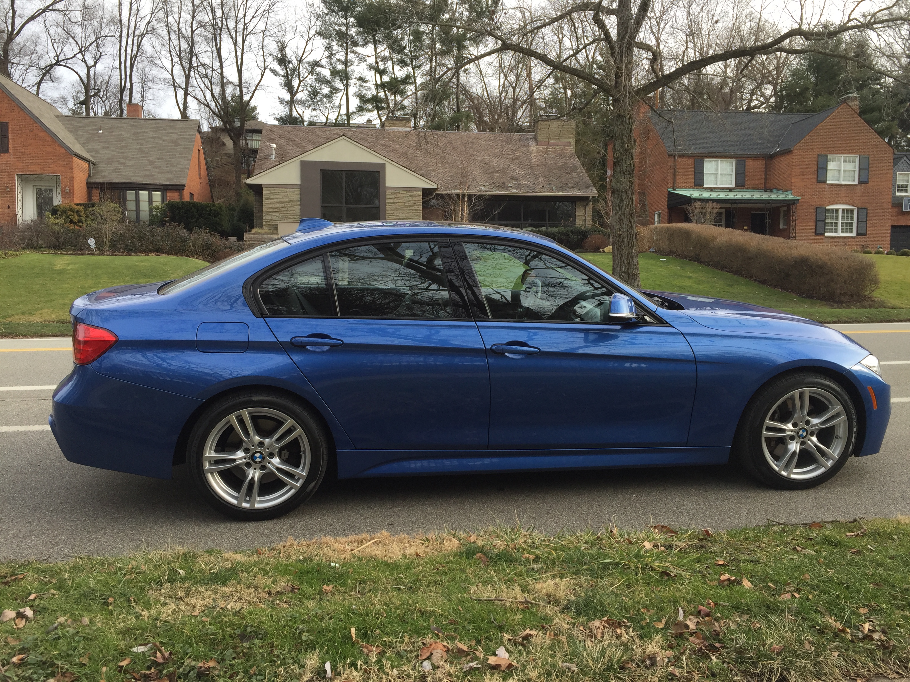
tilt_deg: -3.0
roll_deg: -0.3
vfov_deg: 48.2
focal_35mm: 29
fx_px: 762
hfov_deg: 61.7
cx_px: 455
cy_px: 341
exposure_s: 1/299
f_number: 2.2
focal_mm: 4.15
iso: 32
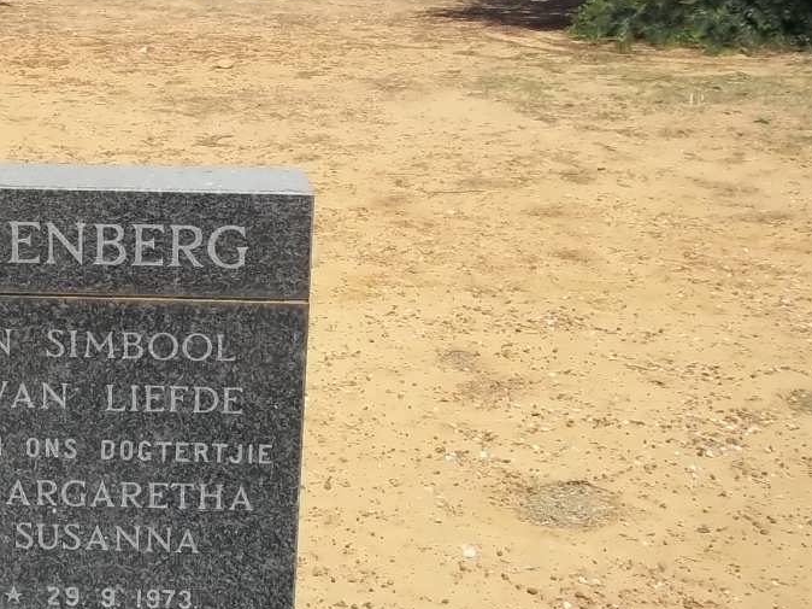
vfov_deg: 25.5
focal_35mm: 57
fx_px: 1337
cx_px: 125
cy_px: 219
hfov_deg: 32.5
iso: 80
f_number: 5.5
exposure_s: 1/500
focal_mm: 5.7
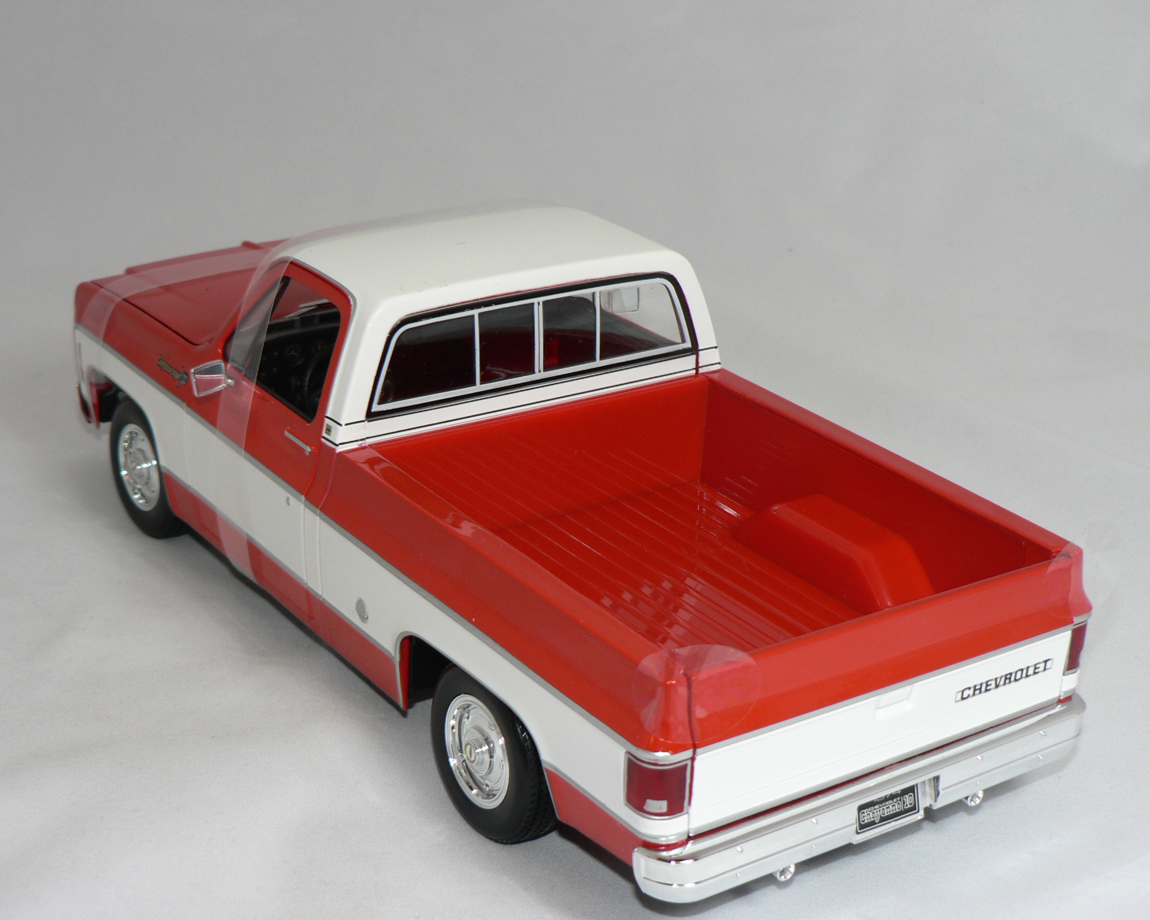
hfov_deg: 32.5
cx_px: 565
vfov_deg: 26.2
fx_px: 1974
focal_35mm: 58
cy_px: 500
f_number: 2.8
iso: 80
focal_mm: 8.6
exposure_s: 1/60
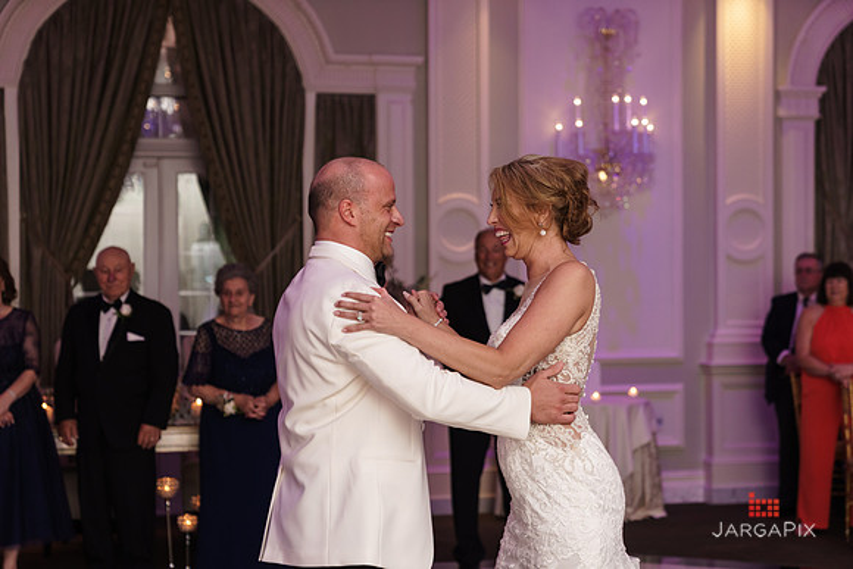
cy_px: 284
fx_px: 1659
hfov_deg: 28.8
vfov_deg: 19.5
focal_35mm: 70
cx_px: 426
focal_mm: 70
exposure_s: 1/200
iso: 1250
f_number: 2.8
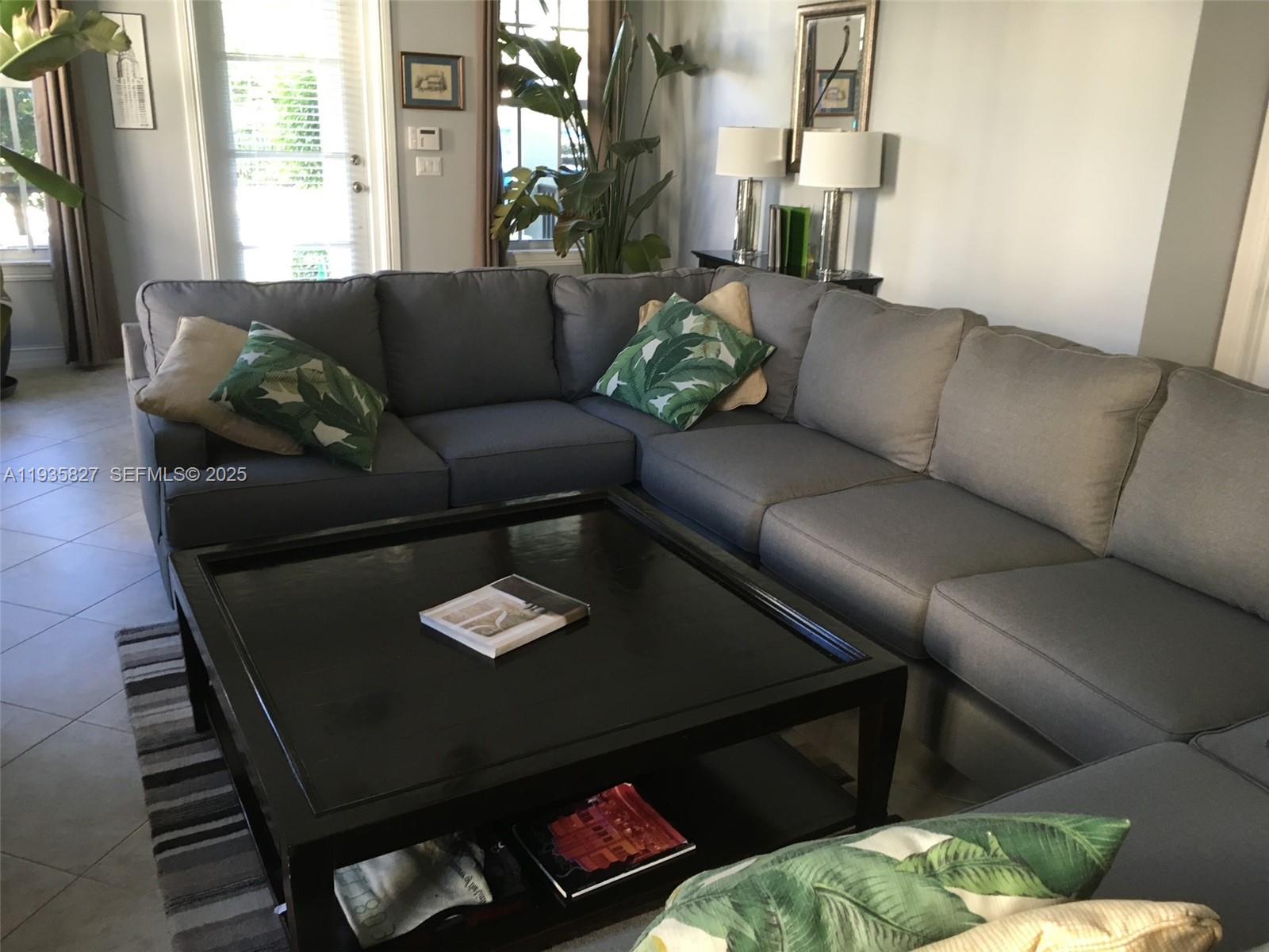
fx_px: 1063
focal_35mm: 29
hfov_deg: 61.7
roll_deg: -2.8
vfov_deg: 48.2
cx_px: 634
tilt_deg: -17.8
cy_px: 476
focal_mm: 4.15
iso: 80
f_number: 2.2
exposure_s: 1/30
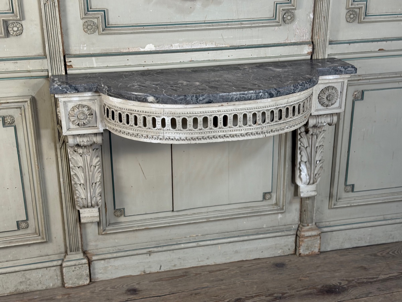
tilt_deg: -20.0
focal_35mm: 48
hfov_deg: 39.7
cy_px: 151
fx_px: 557
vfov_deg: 30.3
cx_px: 201
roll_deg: +0.7
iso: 160
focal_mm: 6.76
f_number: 1.78
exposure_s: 1/50
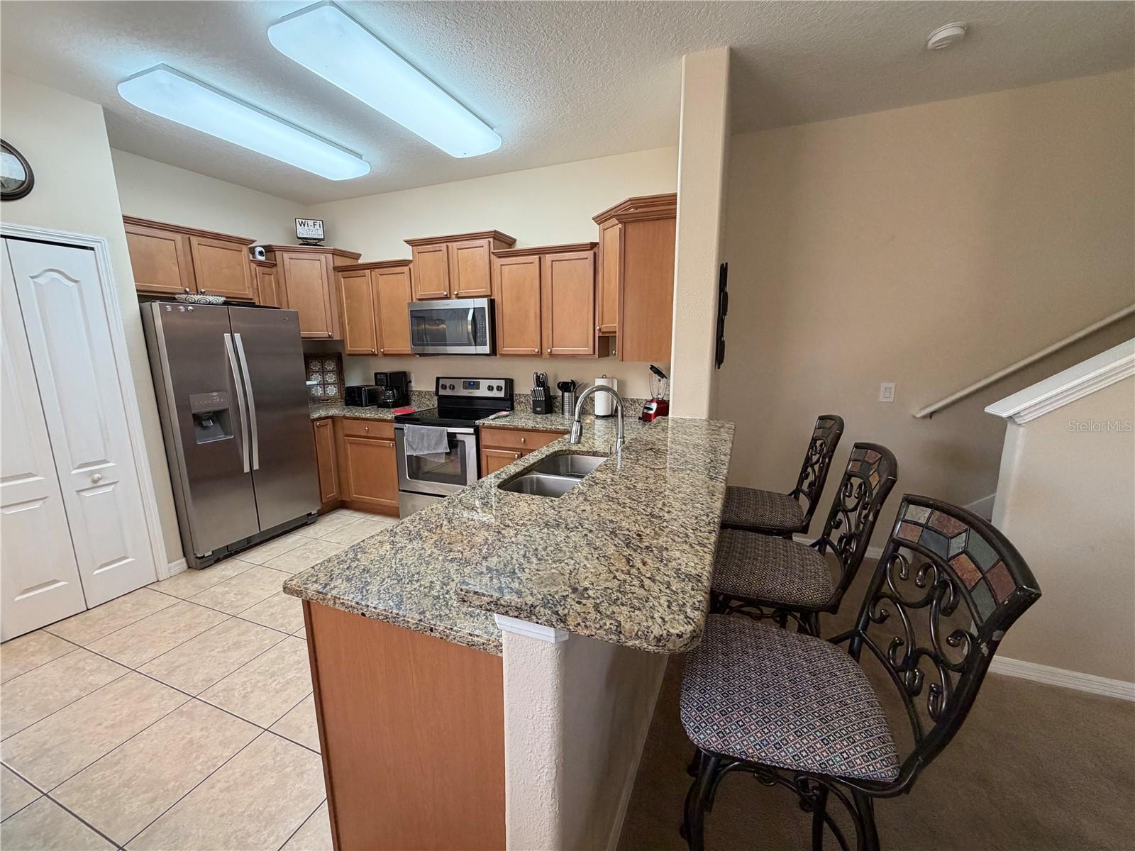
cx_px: 568
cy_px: 426
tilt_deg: -10.3
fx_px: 459
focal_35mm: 14
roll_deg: +1.0
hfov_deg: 102.1
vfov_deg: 85.7
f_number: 2.2
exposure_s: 1/60
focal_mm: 2.22
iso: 250
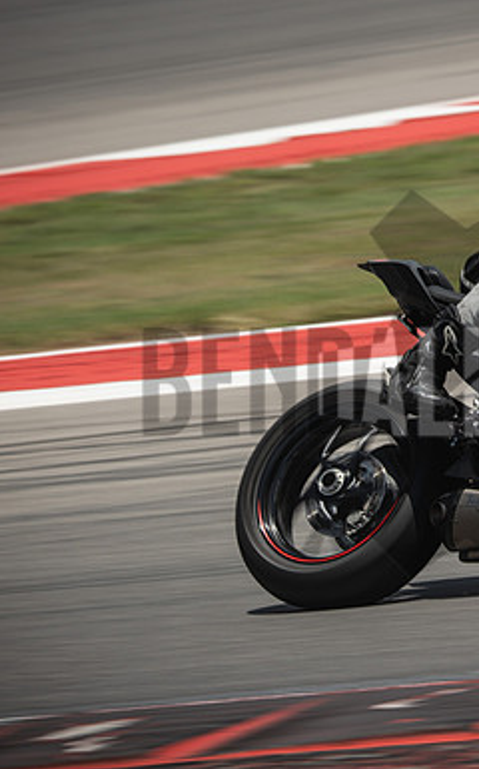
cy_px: 384
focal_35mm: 461
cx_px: 563
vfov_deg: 4.6
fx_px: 9647
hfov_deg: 2.8
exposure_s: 1/250
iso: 125
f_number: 8
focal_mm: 200
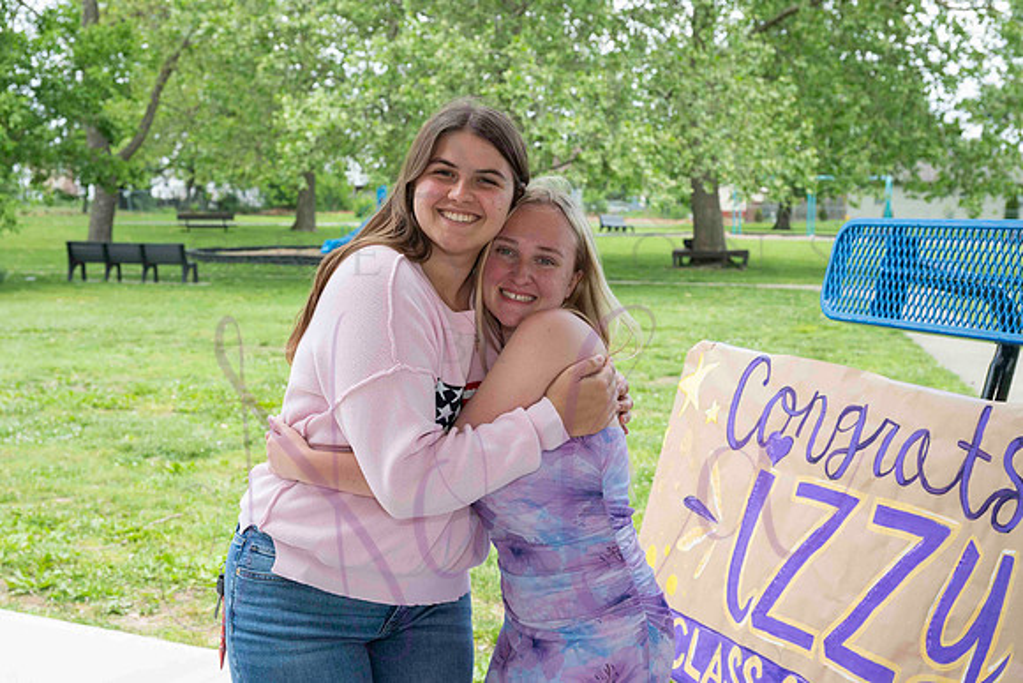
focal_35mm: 47
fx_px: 1341
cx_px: 517
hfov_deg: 41.8
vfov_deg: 28.6
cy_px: 327
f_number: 6.3
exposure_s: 1/500
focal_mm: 44
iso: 400
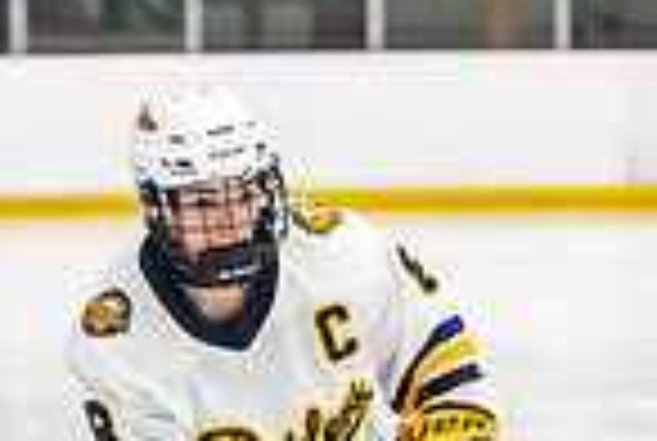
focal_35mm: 509
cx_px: 549
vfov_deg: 2.7
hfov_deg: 4.0
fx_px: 9308
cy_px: 719
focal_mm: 90
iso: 3200
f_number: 2.8
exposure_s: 1/800
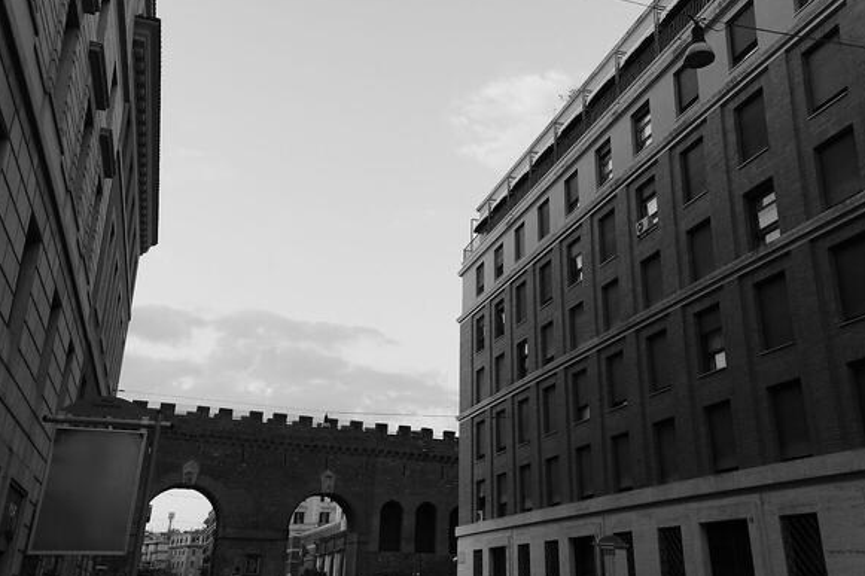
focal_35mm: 31
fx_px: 745
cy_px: 287
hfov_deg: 60.3
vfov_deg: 42.3
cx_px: 429
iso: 200
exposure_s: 1/20
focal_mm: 20
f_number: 8
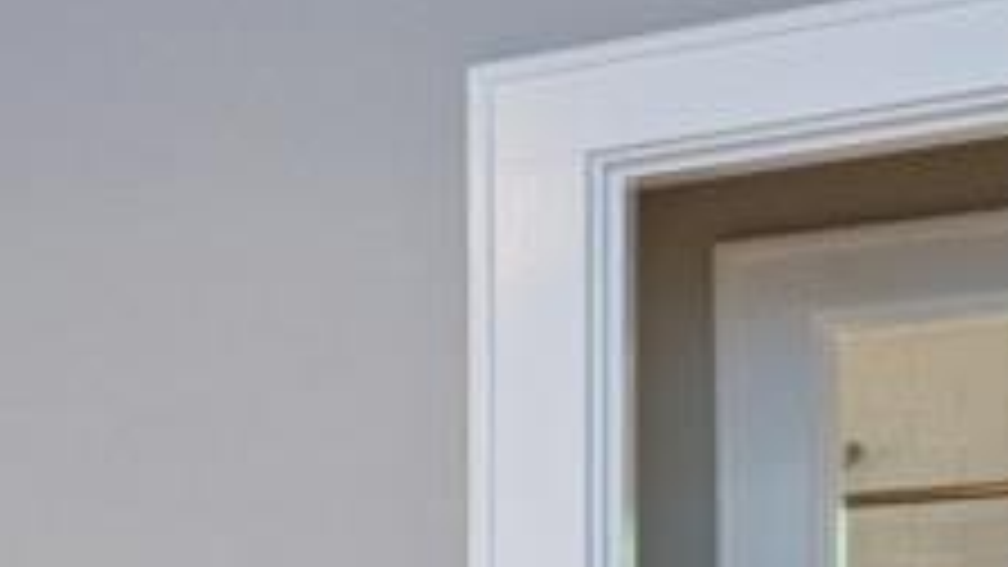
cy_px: 842
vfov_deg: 11.8
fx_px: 2619
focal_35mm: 98
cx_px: -1238
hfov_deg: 15.3
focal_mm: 14
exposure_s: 1/60
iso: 360
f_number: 4
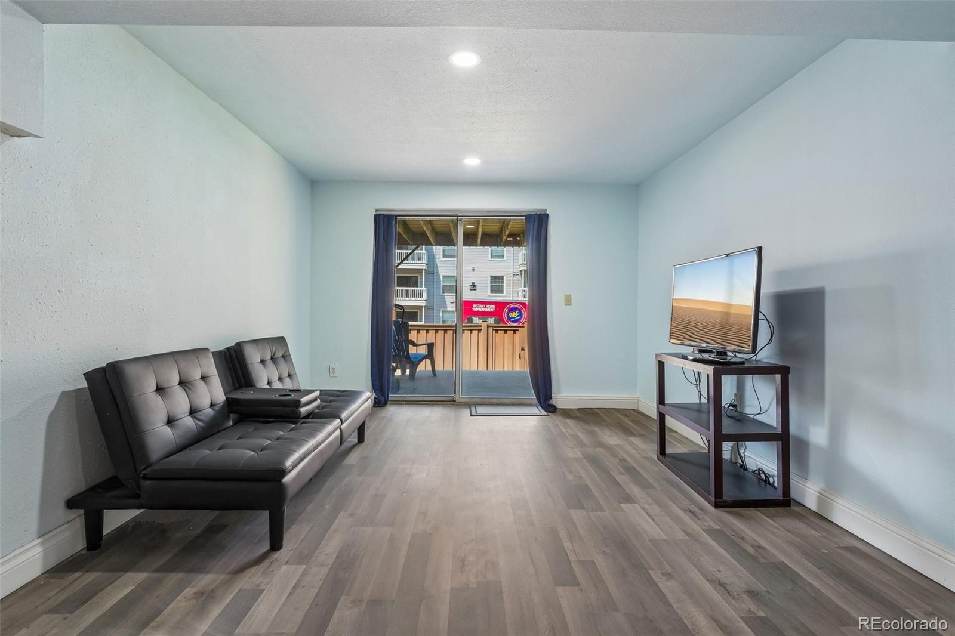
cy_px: 318
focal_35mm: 16
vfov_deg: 72.0
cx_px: 478
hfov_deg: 95.0
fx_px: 438
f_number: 8
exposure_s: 1/30
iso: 500
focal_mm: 11
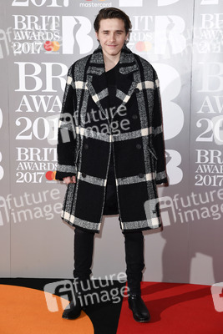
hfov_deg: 20.6
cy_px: 167
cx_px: 112
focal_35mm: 66
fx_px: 613
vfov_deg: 30.5
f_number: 5.6
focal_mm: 66
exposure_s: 1/250
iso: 400
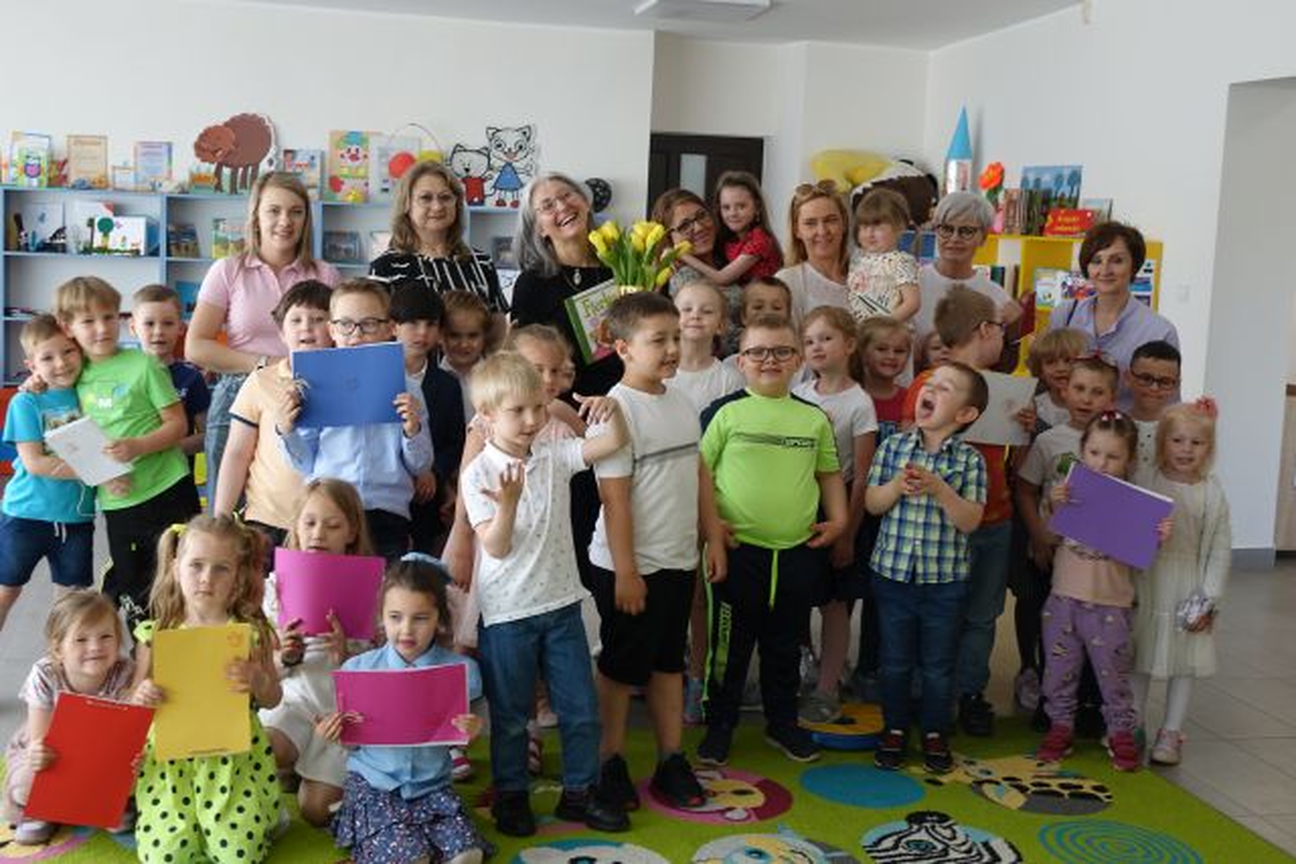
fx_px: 1620
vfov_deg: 29.9
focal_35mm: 45
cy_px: 432
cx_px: 648
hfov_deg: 43.6
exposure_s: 1/50
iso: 125
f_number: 2.8
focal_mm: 16.43
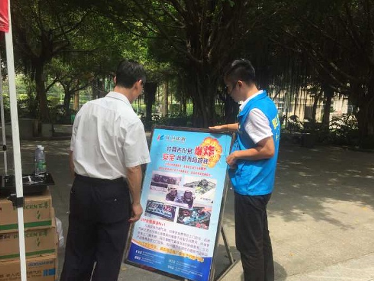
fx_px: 324
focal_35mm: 30
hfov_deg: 60.0
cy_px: 143
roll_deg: -4.2
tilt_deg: -5.1
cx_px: 191
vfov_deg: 46.8
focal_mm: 4.15
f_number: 2.2
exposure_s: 1/989
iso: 32
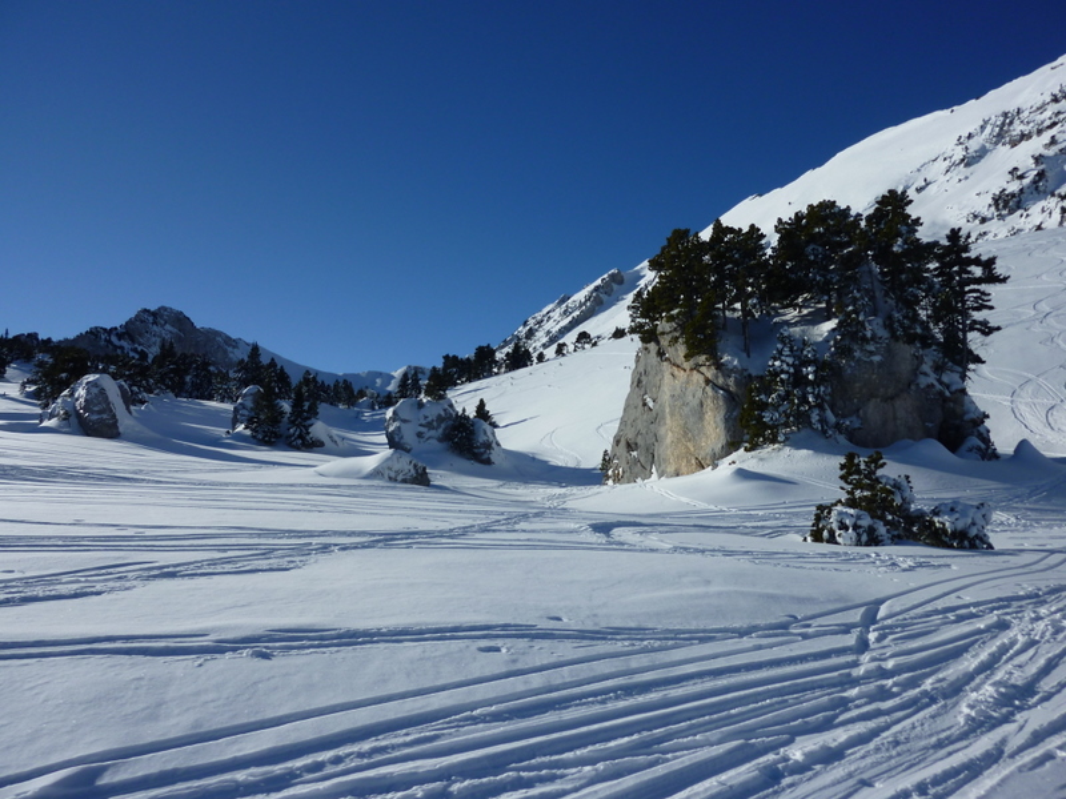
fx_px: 770
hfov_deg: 69.4
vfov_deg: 54.9
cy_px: 400
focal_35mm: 25
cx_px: 533
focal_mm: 4.5
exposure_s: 1/200
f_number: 10
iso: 80
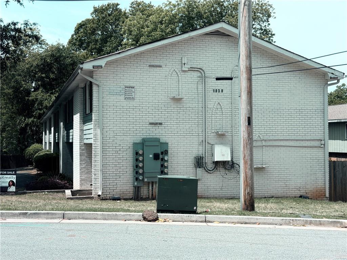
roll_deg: +0.9
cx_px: 174
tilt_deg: +0.8
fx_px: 481
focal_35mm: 48
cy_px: 130
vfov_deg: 30.3
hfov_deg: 39.7
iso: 64
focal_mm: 6.76
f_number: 1.78
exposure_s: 1/490
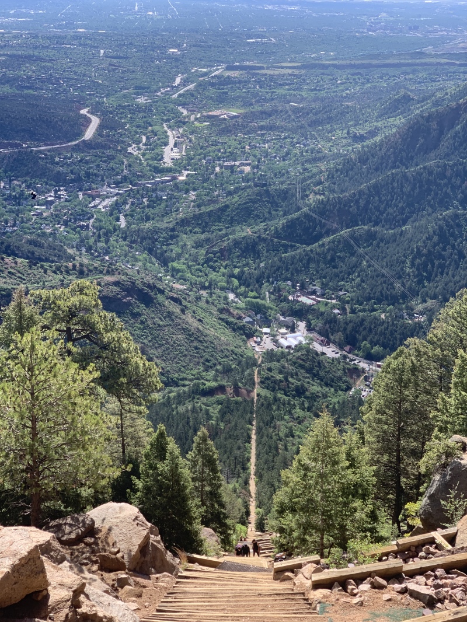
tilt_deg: -17.1
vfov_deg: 36.8
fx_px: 935
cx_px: 234
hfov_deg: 28.0
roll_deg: -0.2
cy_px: 311
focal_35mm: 52
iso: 16
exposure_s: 1/510
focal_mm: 6
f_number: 2.4
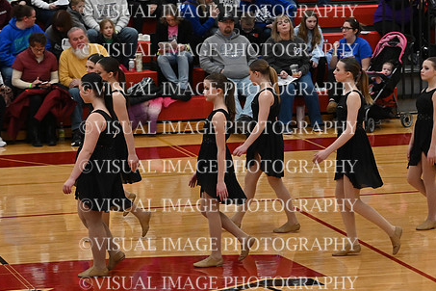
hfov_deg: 10.2
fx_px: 2434
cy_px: 147
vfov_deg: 6.8
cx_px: 218
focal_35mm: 201
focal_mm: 105
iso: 5000
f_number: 4
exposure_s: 1/400
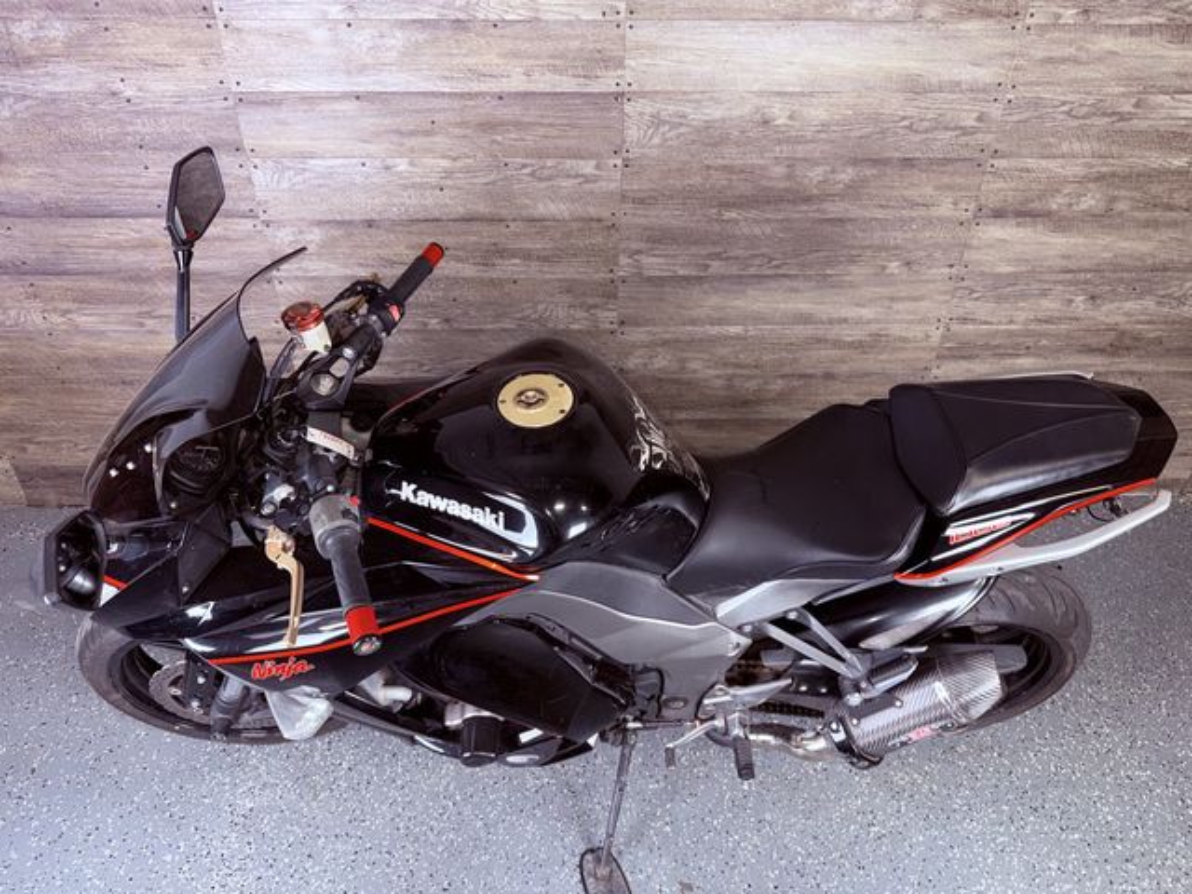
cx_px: 596
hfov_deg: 71.6
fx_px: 826
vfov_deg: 56.8
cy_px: 447
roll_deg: -0.8
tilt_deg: -35.4
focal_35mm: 24
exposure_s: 1/22
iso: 80
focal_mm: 6.76
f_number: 1.78
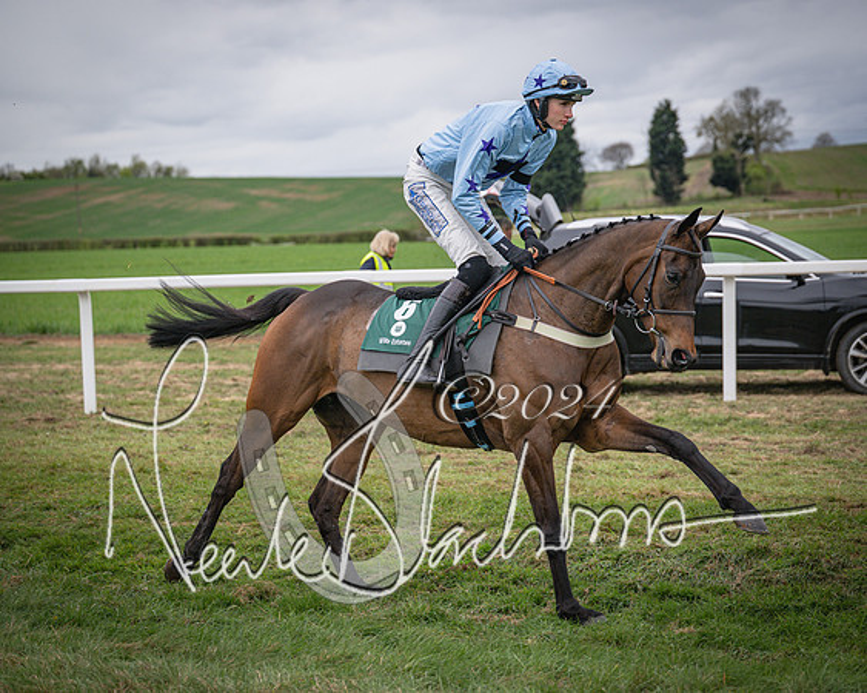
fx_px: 2447
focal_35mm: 95
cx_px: 483
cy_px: 343
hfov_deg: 20.1
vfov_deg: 16.1
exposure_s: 1/1600
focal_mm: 70
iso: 400
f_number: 3.2
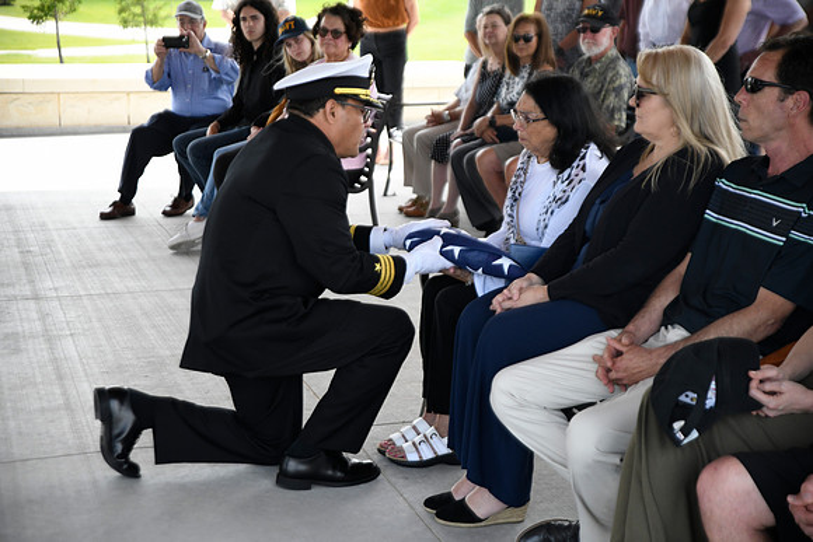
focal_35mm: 65
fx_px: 1468
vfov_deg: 20.9
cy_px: 271
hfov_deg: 31.0
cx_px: 406
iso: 1600
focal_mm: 65
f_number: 2.8
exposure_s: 1/5000
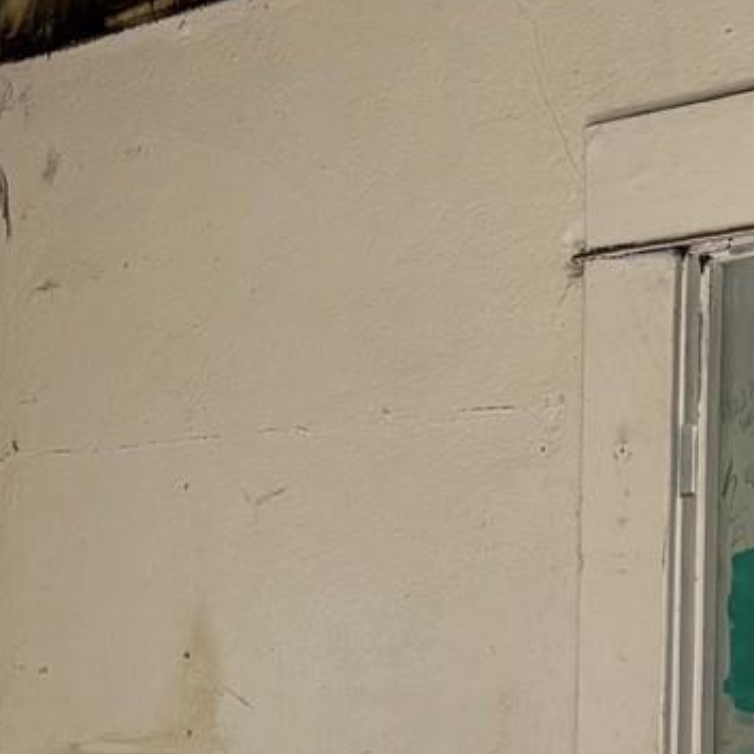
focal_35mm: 104
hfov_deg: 15.9
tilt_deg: -9.5
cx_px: -202
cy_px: 1054
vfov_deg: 15.7
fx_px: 2563
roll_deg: +2.9
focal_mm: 5.96
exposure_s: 1/80
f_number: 1.6
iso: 125
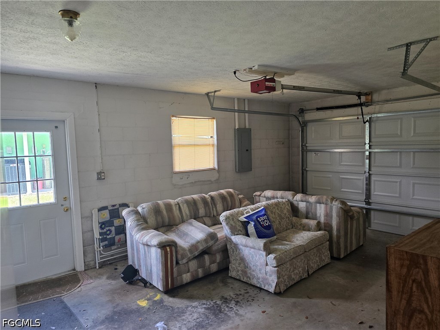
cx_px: 220
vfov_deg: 58.9
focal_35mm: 23
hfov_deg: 73.9
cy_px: 165
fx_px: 292
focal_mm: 6.3
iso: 200
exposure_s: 1/120
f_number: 1.7
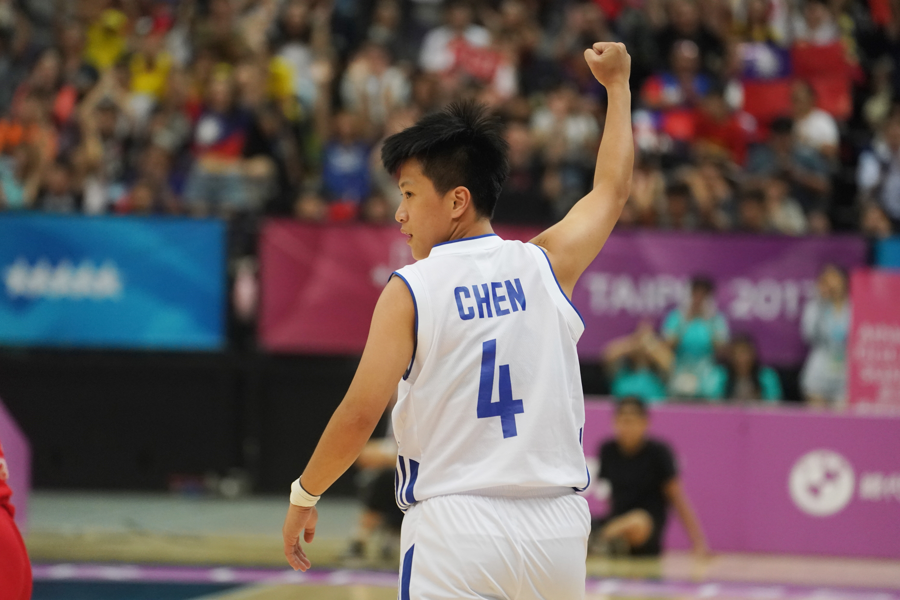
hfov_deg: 6.9
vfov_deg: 4.6
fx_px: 7499
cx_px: 450
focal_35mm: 300
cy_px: 300
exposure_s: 1/1000
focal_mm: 300
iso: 5000
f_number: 5.6
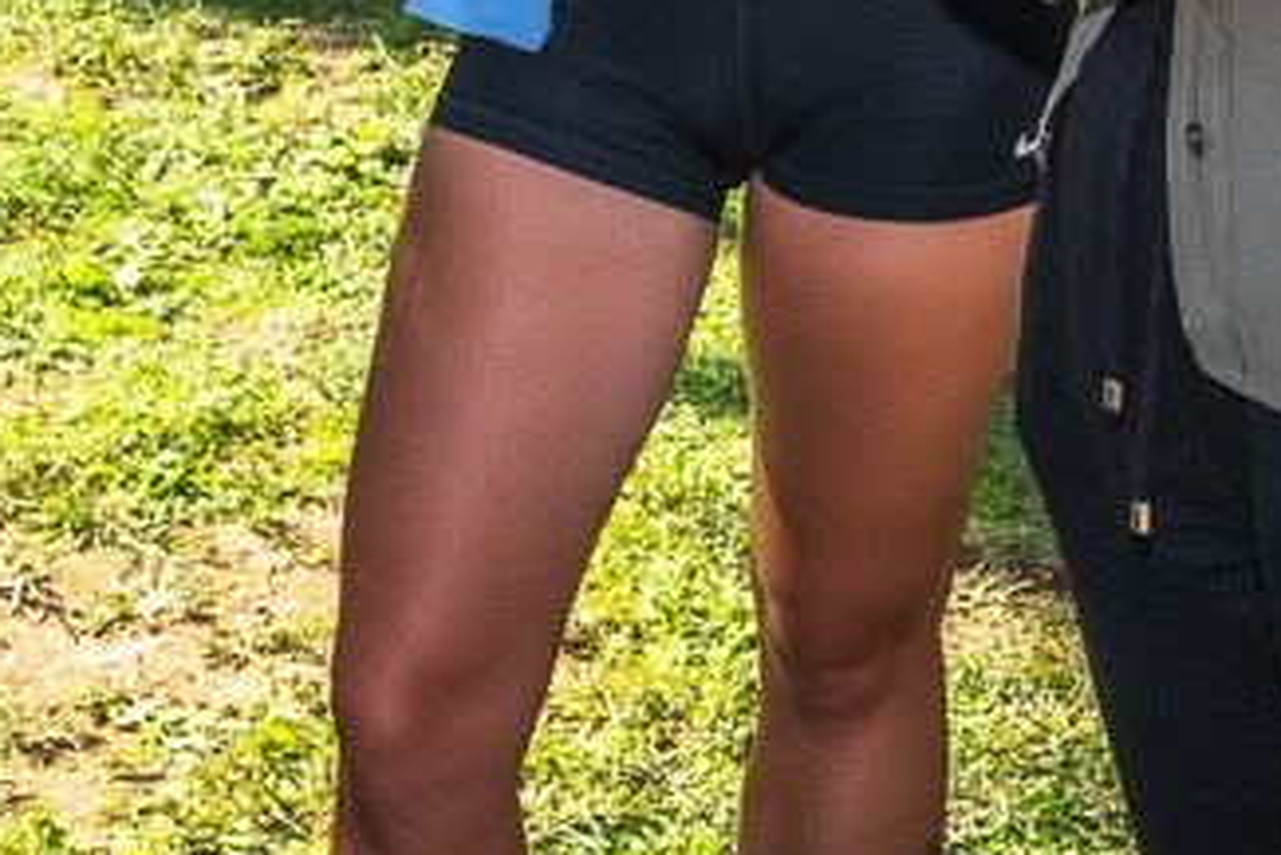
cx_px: 296
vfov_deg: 10.5
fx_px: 4414
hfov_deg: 16.4
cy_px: -597
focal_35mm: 124
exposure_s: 1/250
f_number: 9
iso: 250
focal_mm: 31.5
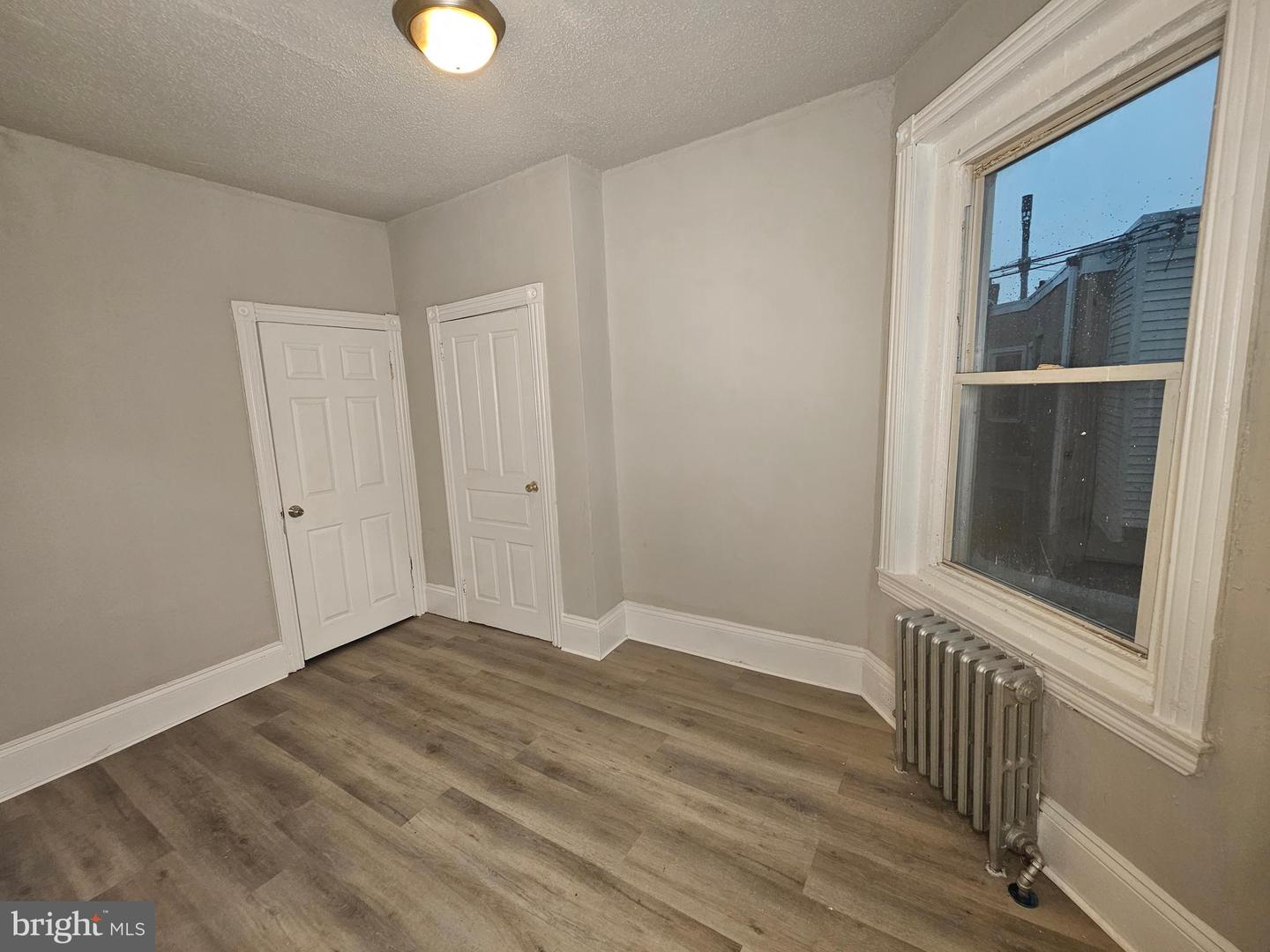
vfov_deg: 89.9
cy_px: 476
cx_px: 635
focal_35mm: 13
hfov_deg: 106.2
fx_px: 477
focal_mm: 2.2
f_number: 2.2
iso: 100
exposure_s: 1/60
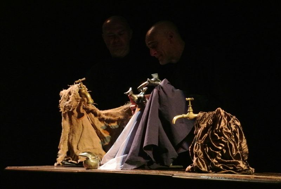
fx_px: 1205
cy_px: 94
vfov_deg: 9.0
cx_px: 140
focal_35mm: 154
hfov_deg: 13.3
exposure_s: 1/40
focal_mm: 57.2
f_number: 4.2
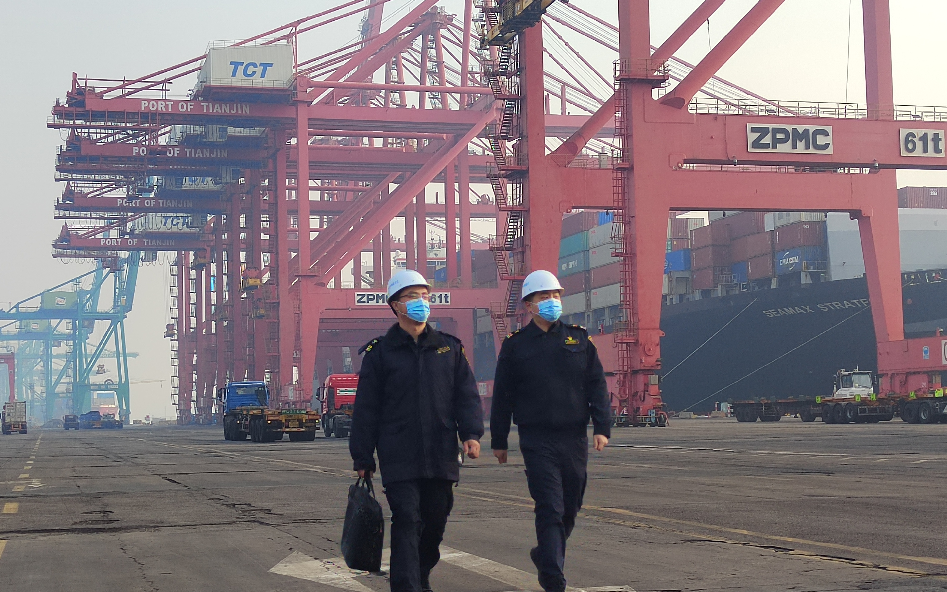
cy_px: 310
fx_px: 1445
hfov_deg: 36.3
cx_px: 468
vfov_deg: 23.1
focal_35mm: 56
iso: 403
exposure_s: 1/1703
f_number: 1.9
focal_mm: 5.52
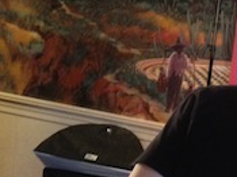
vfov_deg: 12.9
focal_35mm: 114
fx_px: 780
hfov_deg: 15.9
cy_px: 126
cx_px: 353
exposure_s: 1/20
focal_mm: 4.28
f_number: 2.4
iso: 320
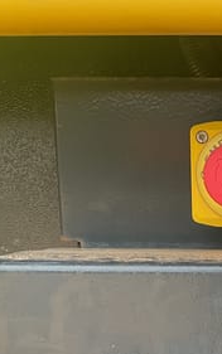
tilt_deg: -11.6
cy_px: 312
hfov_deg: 14.7
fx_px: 812
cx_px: 310
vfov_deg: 24.0
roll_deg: +0.2
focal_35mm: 84
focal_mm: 3
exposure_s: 1/167
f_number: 1.8
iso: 16
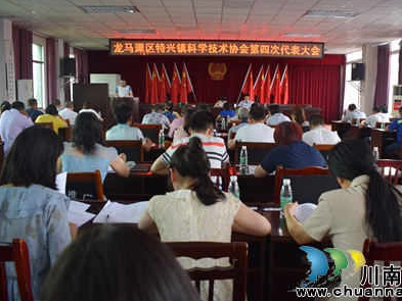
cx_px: 232
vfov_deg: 43.0
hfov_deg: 55.1
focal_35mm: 33
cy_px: 143
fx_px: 383
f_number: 4.8
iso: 400
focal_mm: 18
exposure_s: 1/90
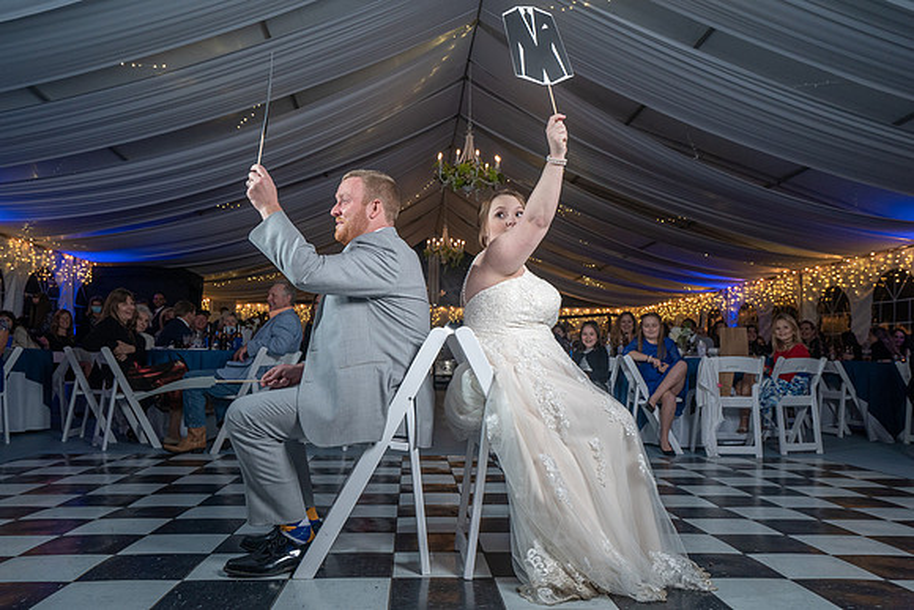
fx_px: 756
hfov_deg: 62.3
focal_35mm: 30
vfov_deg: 44.0
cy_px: 305
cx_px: 460
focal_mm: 29
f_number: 5.6
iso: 2000
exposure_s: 1/250
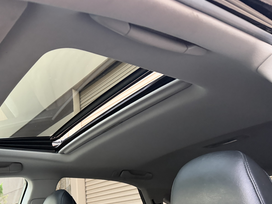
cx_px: 93
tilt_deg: +17.3
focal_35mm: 35
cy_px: 142
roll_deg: +4.6
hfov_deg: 51.7
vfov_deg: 40.0
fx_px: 275
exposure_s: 1/52
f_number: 1.78
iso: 800
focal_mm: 6.76
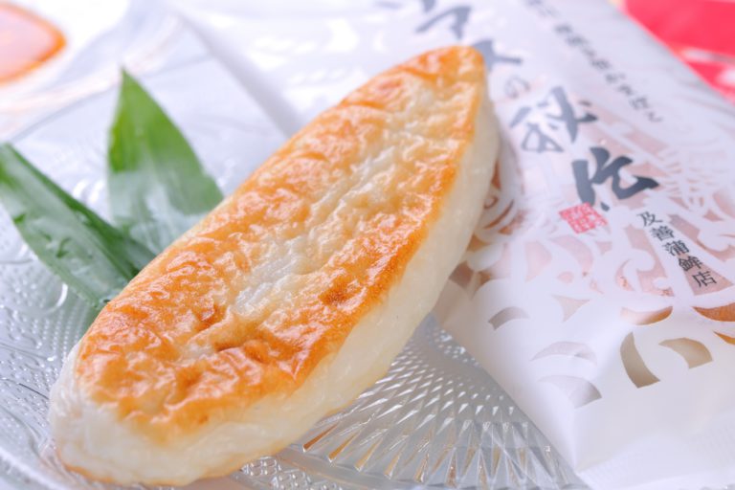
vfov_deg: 13.0
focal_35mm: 105
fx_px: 2144
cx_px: 368
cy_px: 245
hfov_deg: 19.5
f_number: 9
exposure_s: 1/160
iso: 100
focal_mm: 105
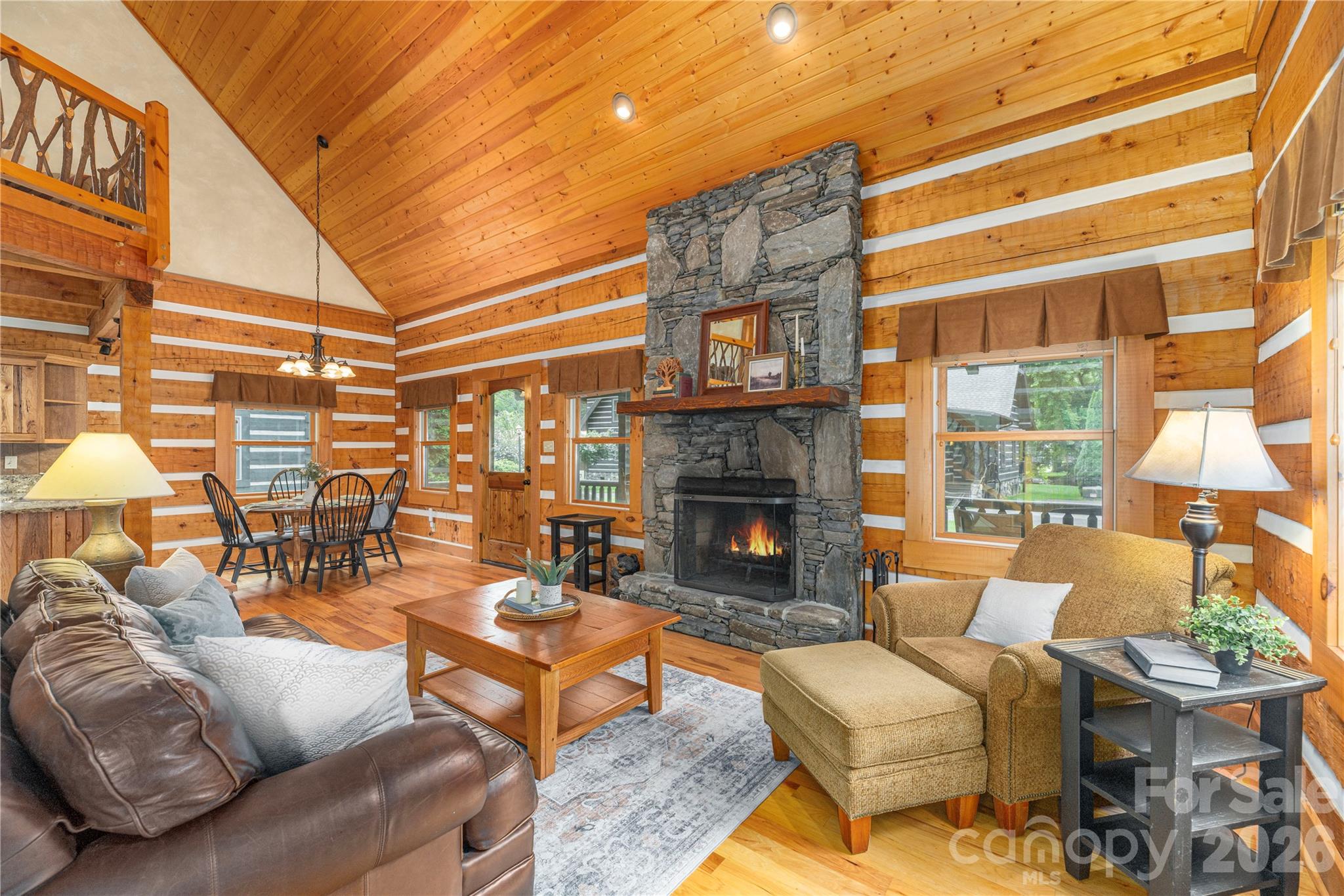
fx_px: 523
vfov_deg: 81.2
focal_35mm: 14
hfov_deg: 104.3
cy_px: 448
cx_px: 672
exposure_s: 1/50
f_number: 8
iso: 320
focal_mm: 14
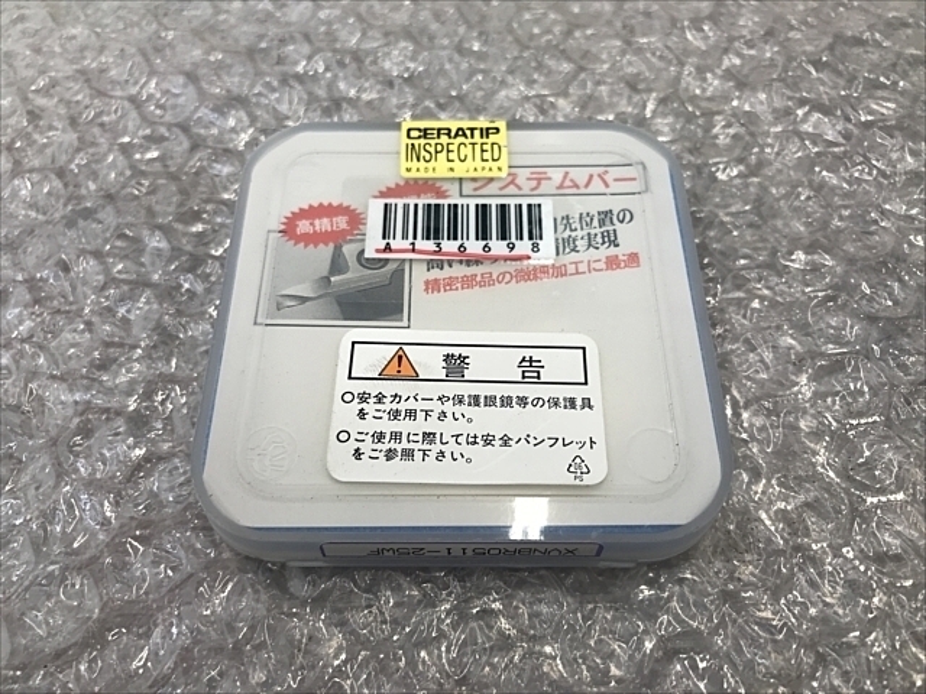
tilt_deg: -60.0
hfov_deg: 63.4
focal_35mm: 28
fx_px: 749
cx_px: 463
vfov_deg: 49.7
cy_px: 347
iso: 25
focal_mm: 3.99
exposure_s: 1/60
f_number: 1.8
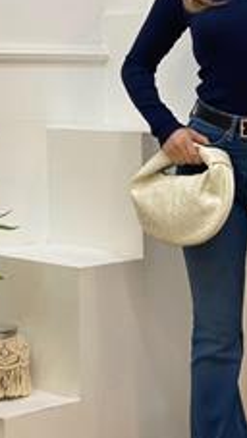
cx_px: 206
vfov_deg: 20.7
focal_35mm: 103
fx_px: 1197
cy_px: 171
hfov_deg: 11.7
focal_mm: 6
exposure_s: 1/100
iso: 80
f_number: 2
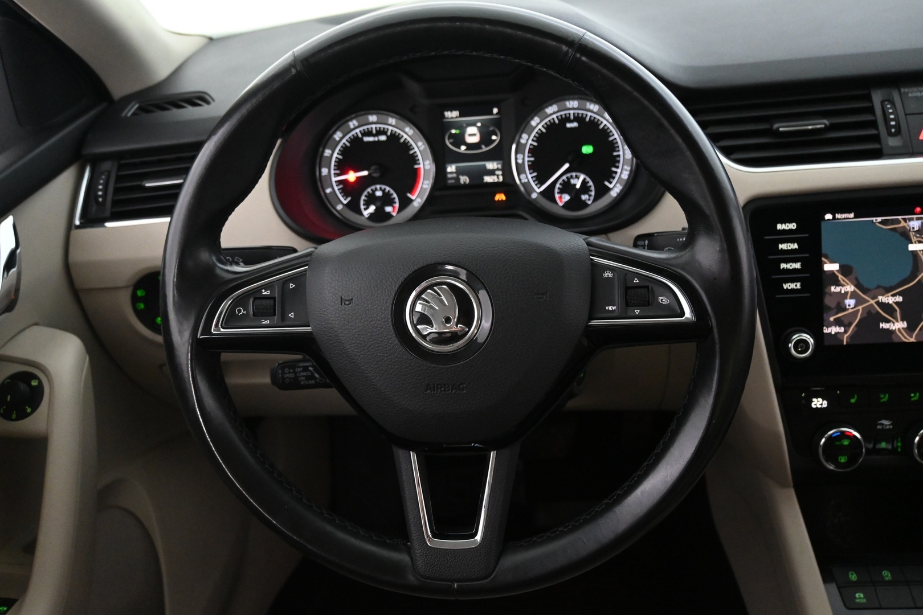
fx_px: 808
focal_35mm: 32
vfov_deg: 41.7
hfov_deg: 59.5
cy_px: 308
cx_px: 462
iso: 3600
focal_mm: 21
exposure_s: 1/30
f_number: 4
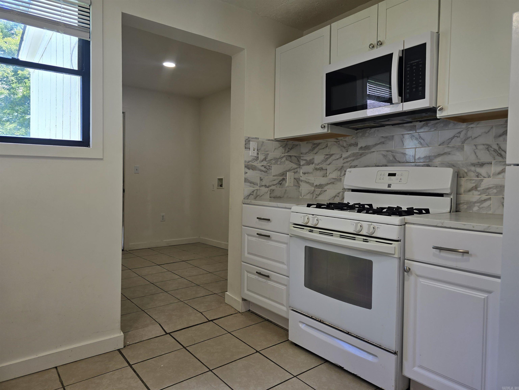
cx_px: 260
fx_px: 345
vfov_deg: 58.9
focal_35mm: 23
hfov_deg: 73.9
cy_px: 195
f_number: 1.7
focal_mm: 6.3
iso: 50
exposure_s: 1/120
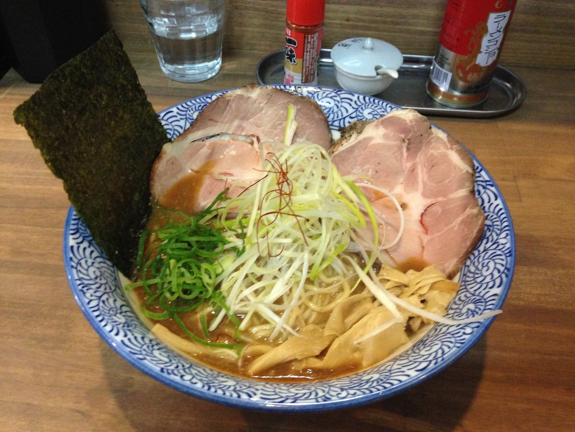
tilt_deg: -44.3
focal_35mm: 33
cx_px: 288
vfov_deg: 42.9
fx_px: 548
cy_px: 216
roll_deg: +0.7
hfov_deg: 55.4
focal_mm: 4.12
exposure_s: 1/20
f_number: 2.4
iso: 400
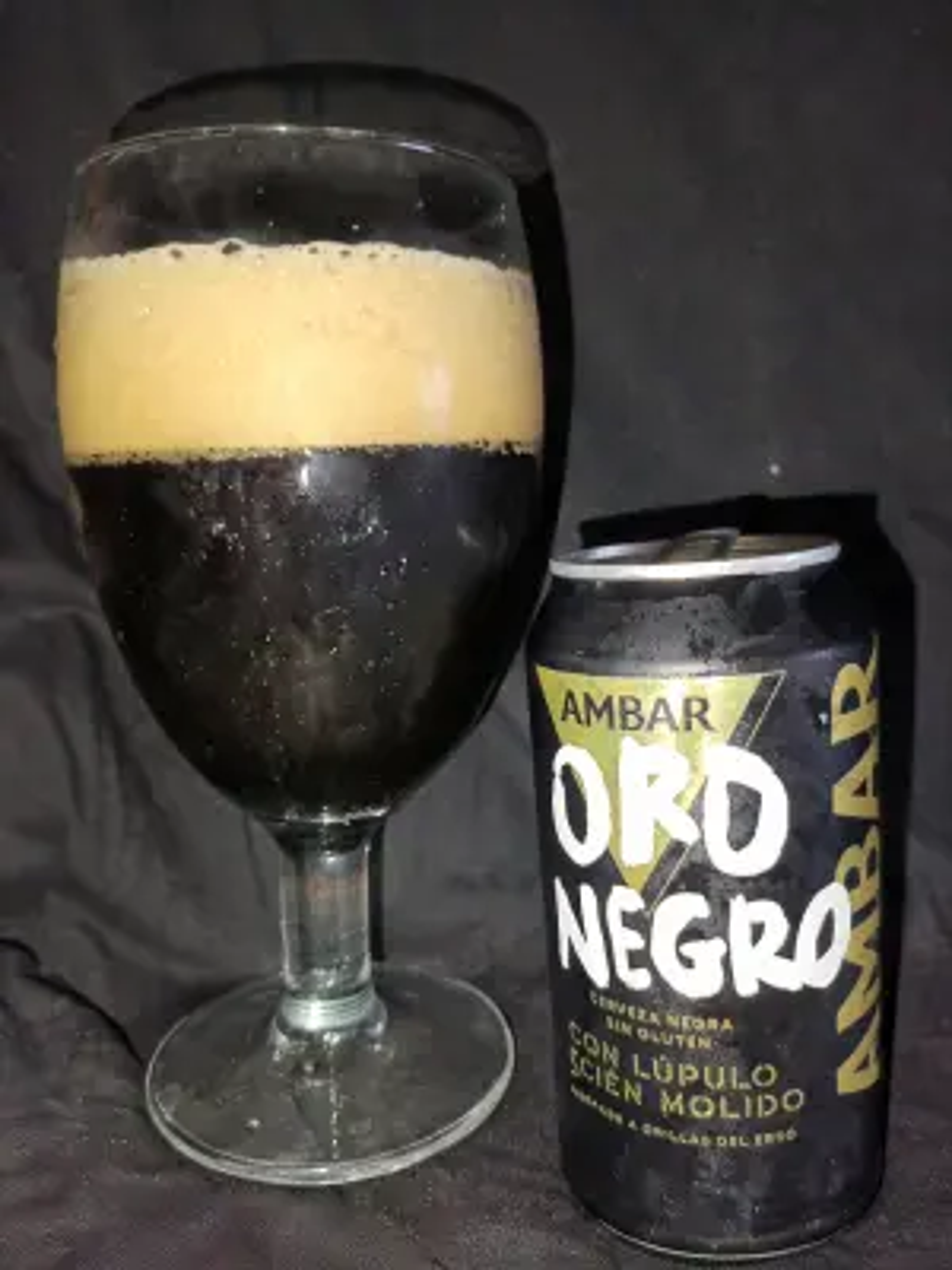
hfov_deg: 54.9
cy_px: 635
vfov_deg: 69.4
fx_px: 917
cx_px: 476
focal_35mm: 25
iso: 800
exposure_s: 1/25
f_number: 1.7
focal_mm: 4.71
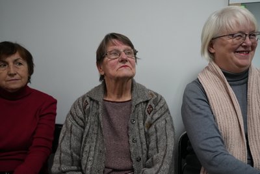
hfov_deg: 54.4
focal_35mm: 35
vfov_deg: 37.9
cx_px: 130
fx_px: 253
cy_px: 87
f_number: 3.2
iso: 6400
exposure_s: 1/400
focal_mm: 35
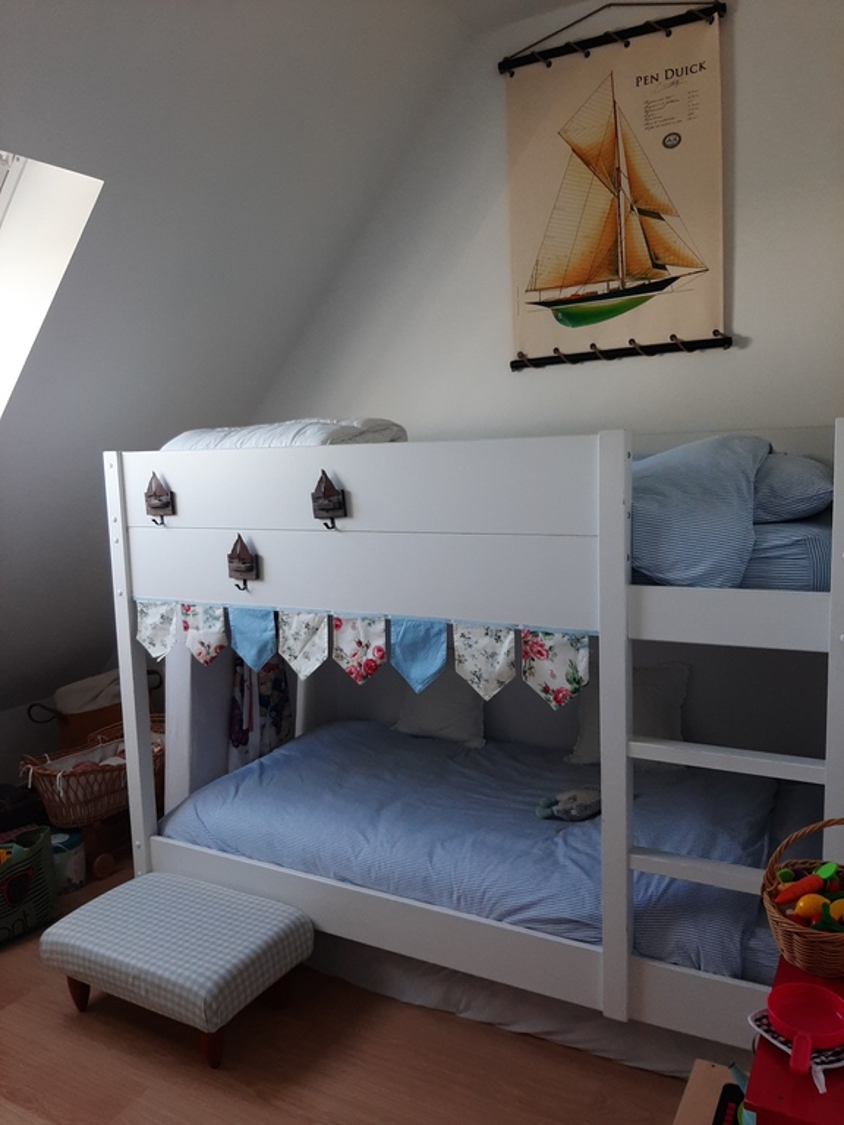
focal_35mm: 26
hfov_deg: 53.1
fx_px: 845
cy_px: 562
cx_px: 422
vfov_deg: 67.3
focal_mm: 3.93
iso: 80
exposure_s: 1/120
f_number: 1.7
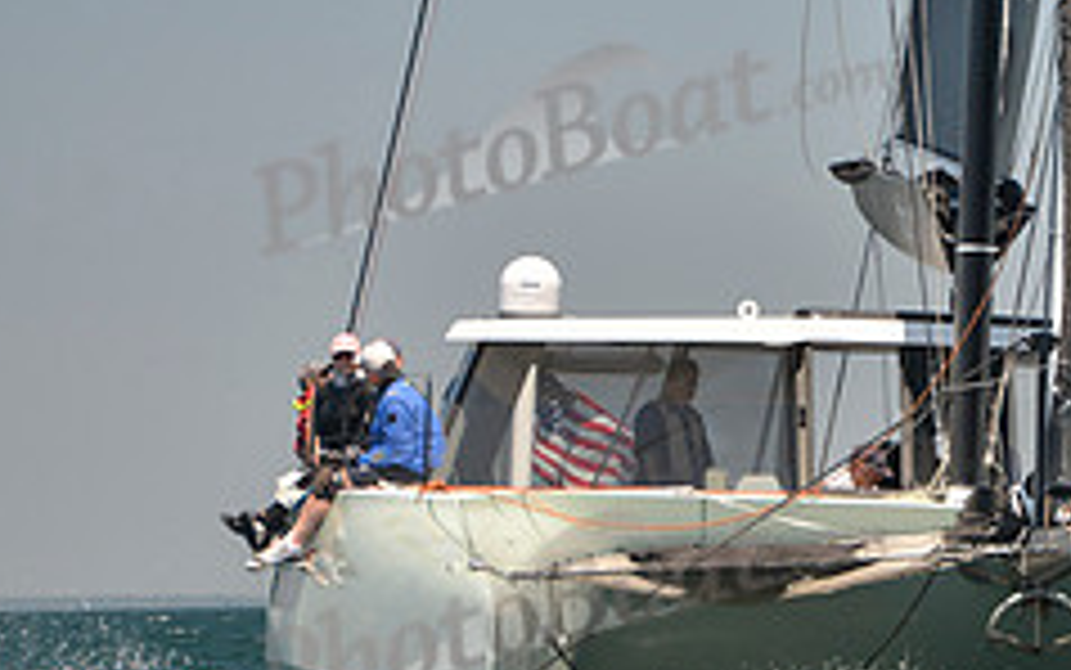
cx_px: 1125
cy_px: 308
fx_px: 14484
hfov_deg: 4.2
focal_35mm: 496
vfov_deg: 2.7
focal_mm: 200
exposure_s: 1/800
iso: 400
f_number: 5
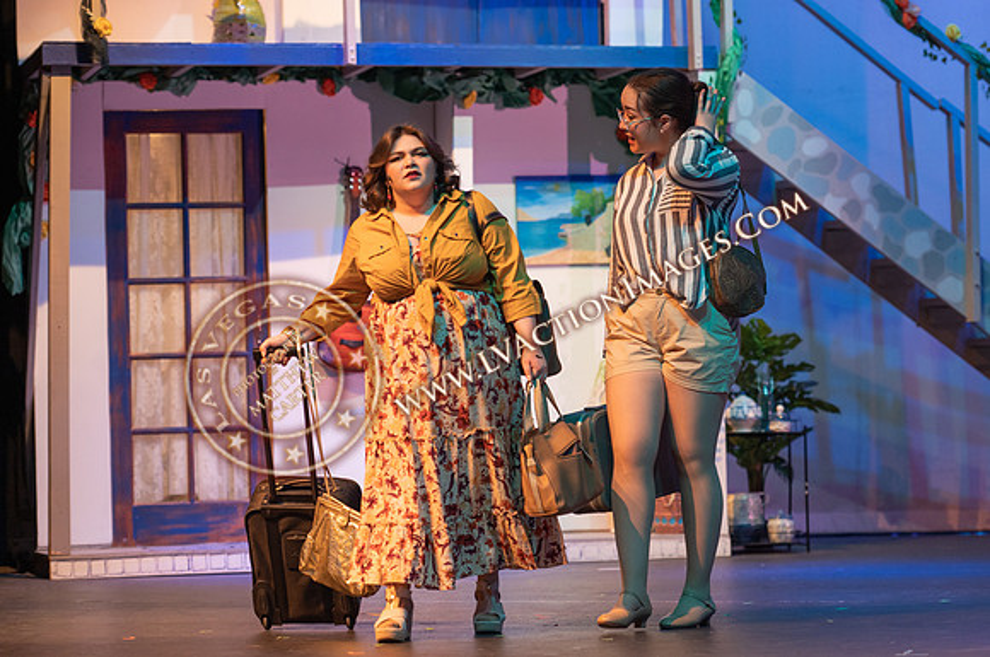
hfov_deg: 16.8
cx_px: 520
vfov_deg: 11.2
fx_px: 3349
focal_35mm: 122
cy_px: 323
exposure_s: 1/250
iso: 1250
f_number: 2.8
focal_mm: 112
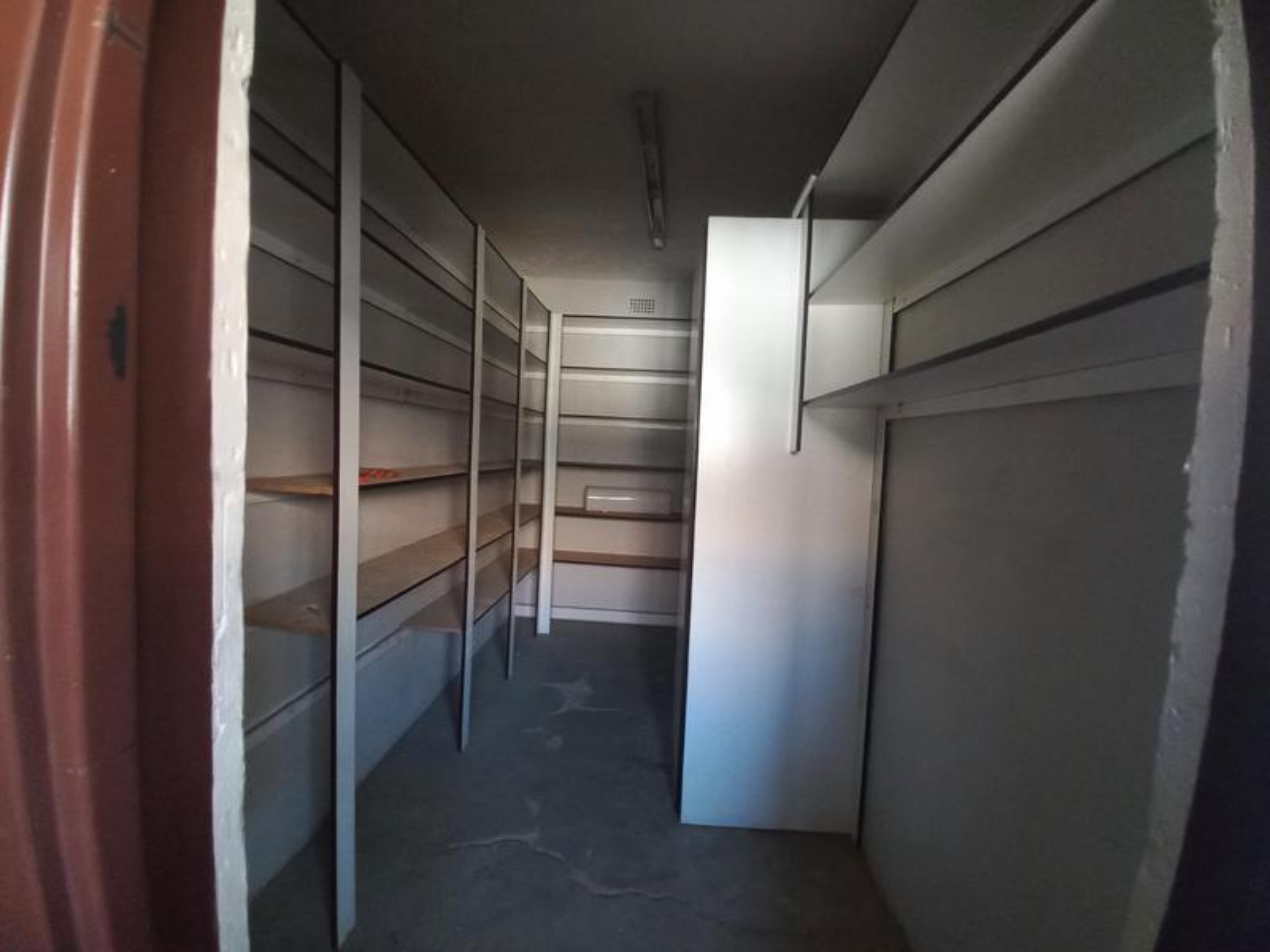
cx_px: 635
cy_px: 476
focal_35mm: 13
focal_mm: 1.42
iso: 200
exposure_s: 1/14
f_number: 2.2
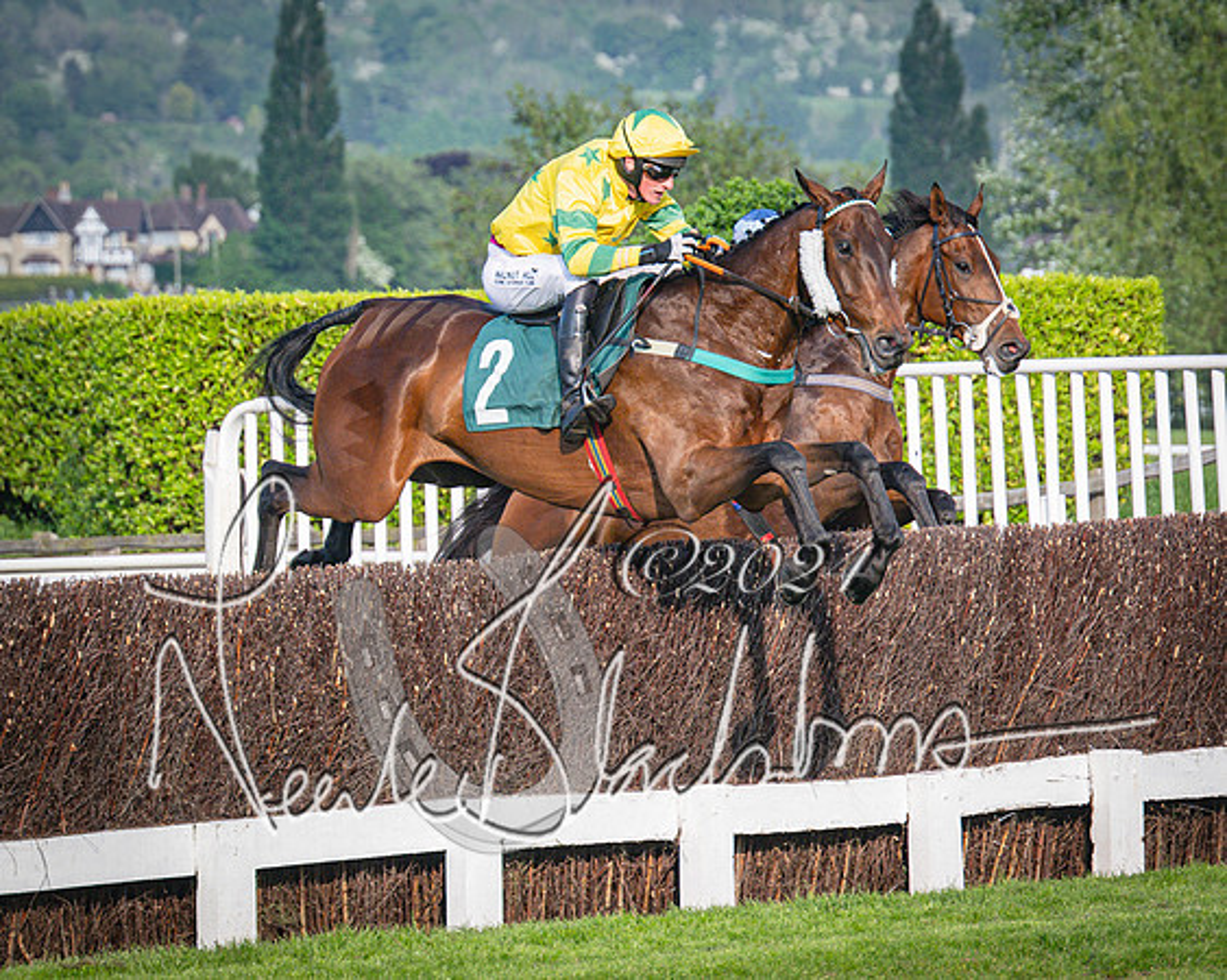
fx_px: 10375
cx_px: 734
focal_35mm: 286
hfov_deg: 6.8
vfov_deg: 5.4
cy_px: 501
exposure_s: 1/2000
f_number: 4
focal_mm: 130
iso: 400
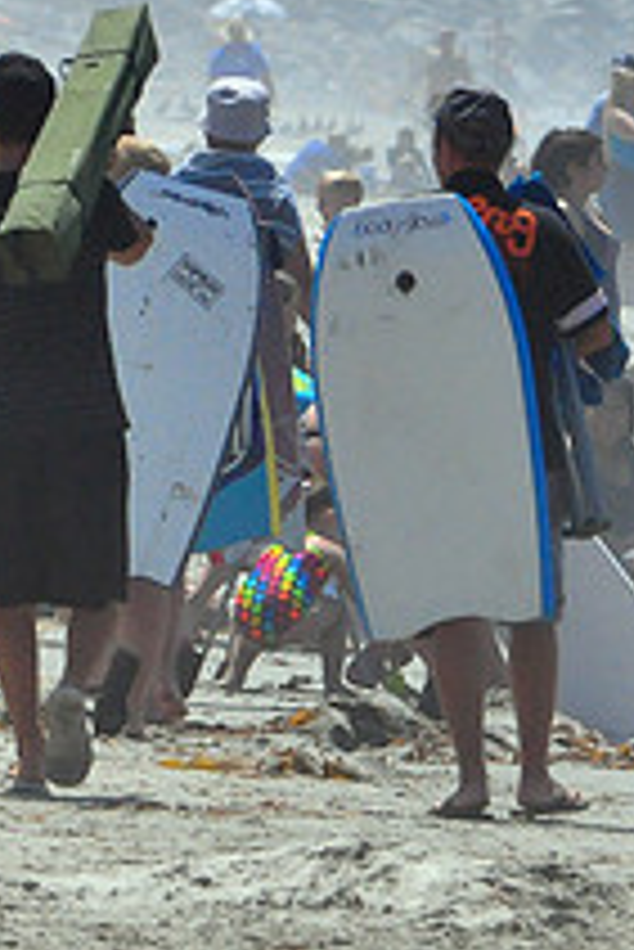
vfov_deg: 1.8
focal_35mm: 1153
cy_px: 635
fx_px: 30406
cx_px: 486
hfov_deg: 1.2
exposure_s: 1/2000
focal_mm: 280
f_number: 11
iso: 1250
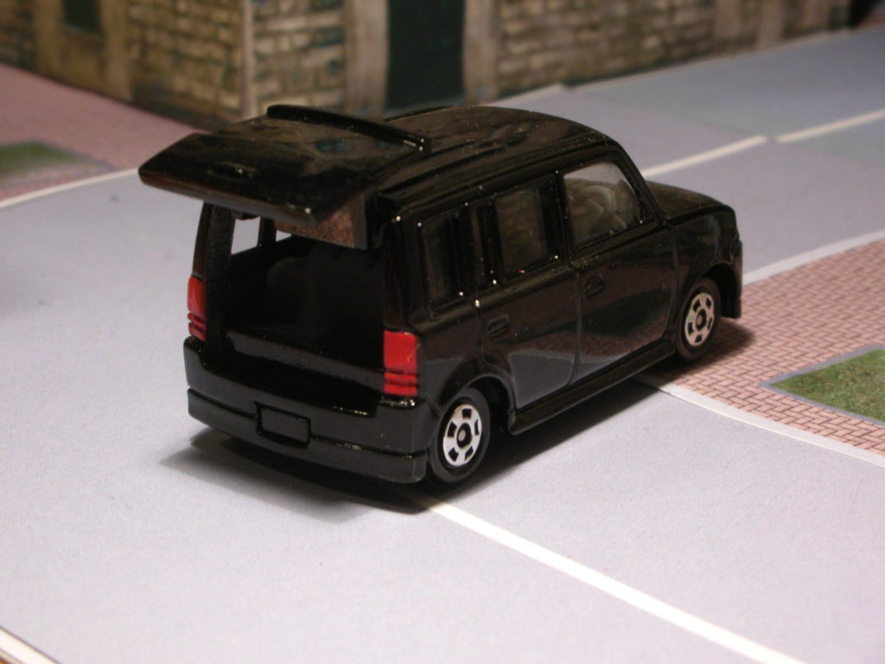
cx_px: 442
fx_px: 2199
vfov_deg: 17.2
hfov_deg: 22.8
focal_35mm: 86
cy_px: 332
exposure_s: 1/4.1
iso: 100
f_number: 4.8
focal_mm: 14.3
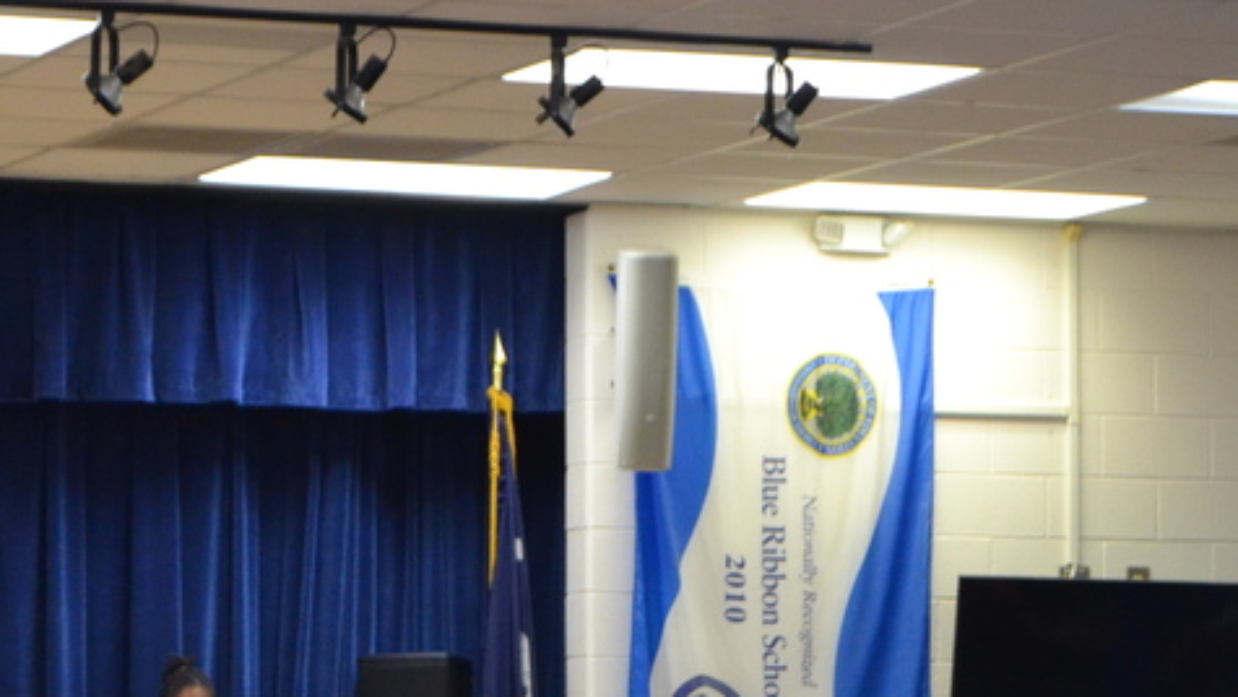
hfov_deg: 12.6
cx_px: 133
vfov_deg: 7.2
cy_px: 597
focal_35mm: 169
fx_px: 5549
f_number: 5.6
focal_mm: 50
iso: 2000
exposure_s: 1/60
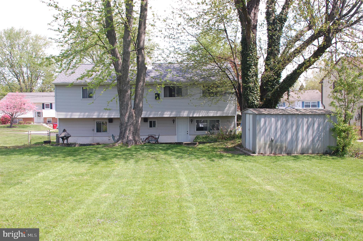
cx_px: 182
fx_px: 378
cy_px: 120
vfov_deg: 35.4
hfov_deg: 51.3
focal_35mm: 38
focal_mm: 25
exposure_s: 1/200
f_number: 7.1
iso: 200
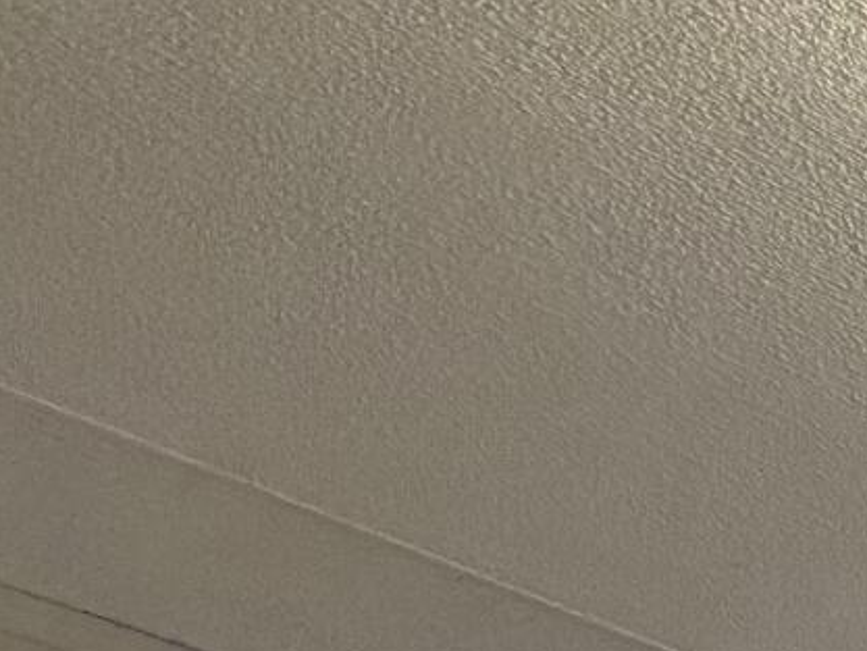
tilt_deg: -9.1
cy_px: 2304
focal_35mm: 187
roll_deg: +0.9
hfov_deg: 8.9
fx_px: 4685
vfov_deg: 6.8
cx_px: 2468
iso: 200
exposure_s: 1/60
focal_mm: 5.96
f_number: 1.6
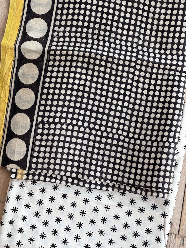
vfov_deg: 25.3
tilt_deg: -85.6
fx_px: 552
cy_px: 124
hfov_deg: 19.1
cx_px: 93
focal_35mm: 77
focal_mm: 9
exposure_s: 1/99
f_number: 2.8
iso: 80
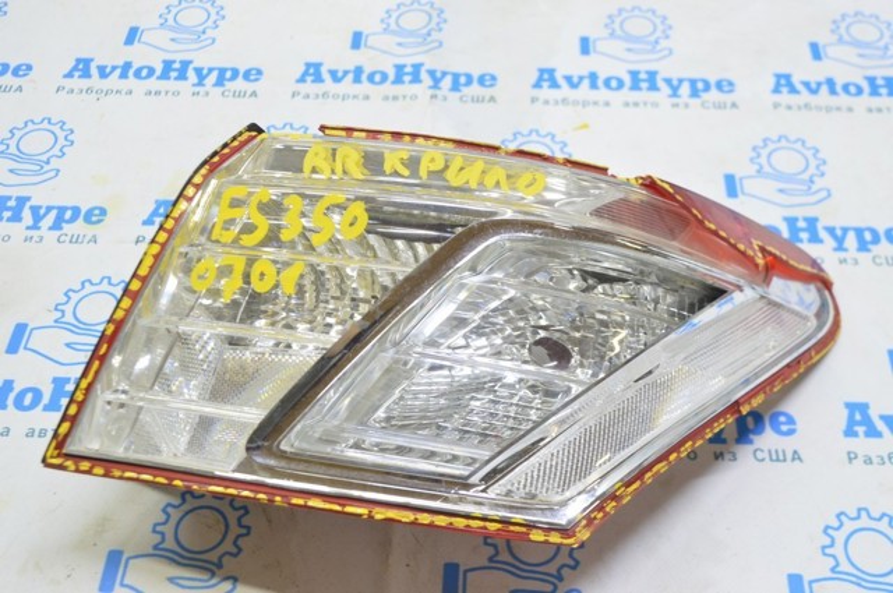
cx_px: 446
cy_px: 296
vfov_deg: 30.8
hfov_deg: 45.0
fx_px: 1078
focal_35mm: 44
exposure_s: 1/15
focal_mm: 29
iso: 400
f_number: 5.6
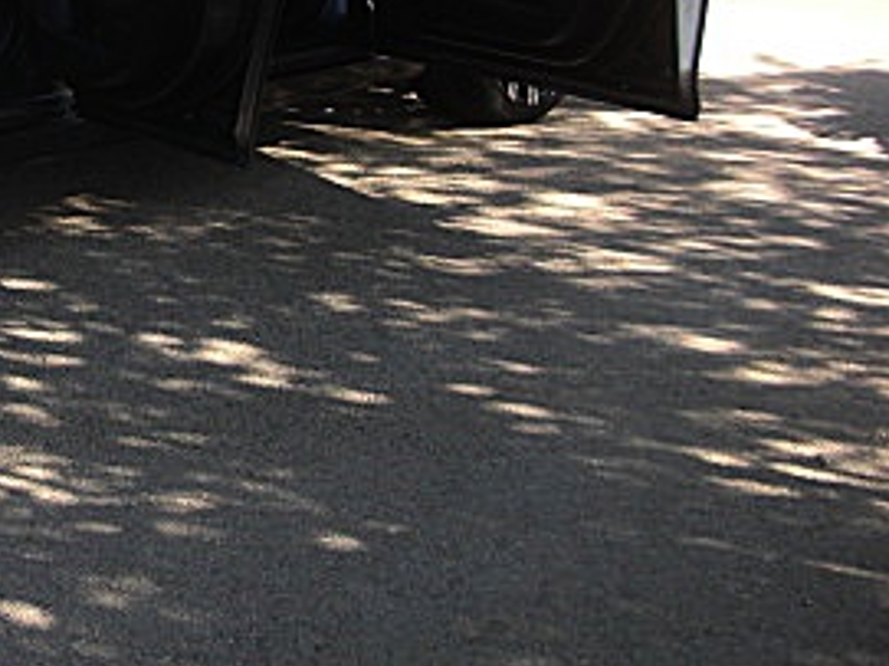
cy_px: 92
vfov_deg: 17.2
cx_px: -157
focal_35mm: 85
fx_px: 2182
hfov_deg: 21.5
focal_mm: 6.3
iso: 50
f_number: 2.8
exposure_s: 1/160
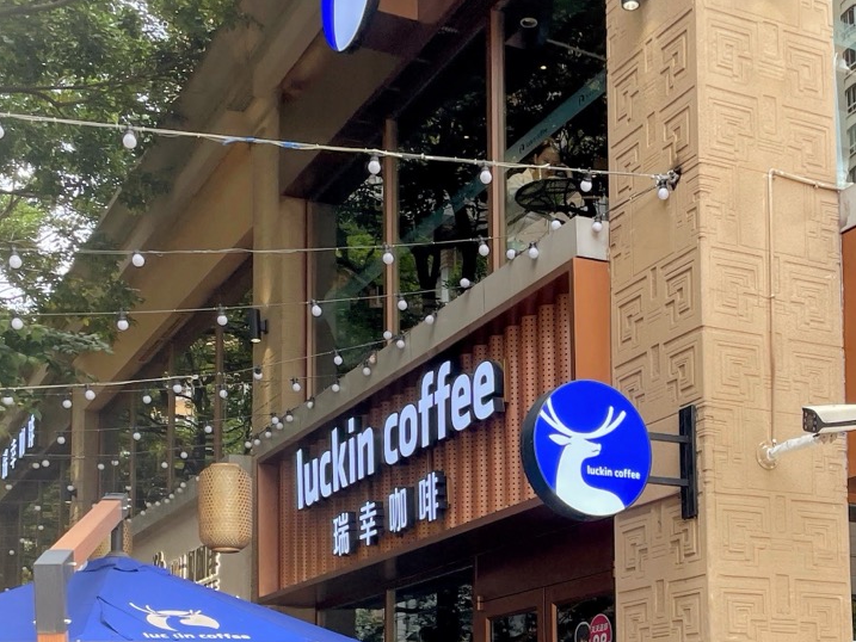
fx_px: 1434
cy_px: 594
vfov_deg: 24.4
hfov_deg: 32.9
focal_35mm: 58
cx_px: 572
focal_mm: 4.2
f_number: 1.6
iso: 32
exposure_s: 1/390
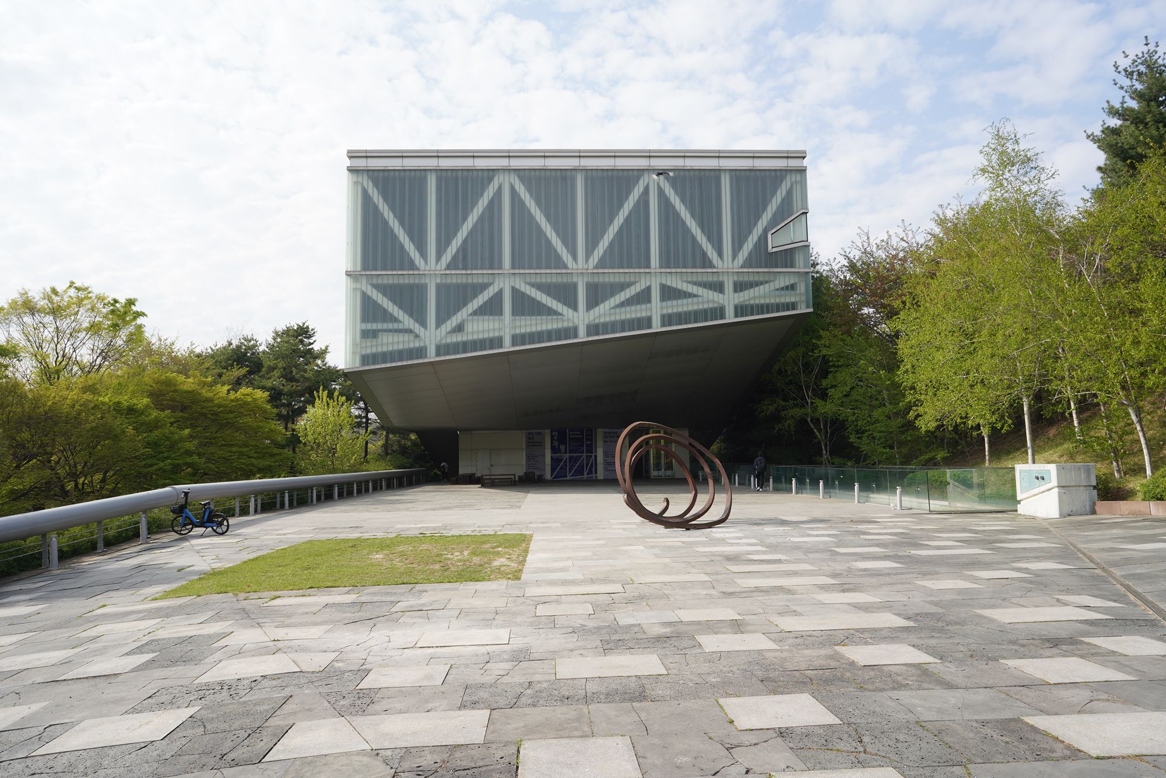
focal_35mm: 24
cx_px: 583
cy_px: 389
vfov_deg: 53.1
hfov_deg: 73.7
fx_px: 777
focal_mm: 24
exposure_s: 1/100
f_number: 11
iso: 100
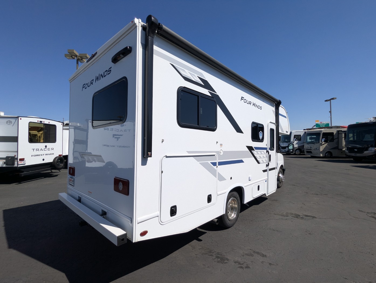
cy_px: 142
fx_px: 174
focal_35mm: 16
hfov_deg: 94.4
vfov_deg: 78.2
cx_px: 188
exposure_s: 1/2653
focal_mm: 2.35
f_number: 2.2
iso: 60
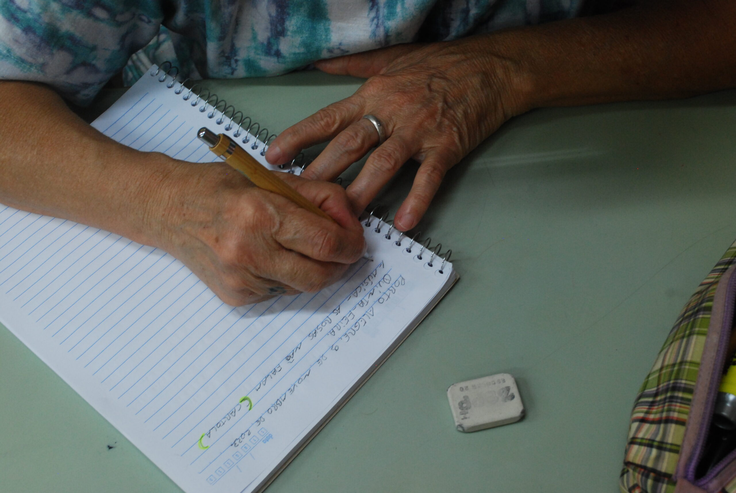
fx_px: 983
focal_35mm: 48
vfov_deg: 28.2
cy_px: 246
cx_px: 368
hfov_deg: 41.1
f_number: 9
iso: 800
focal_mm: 32
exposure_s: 1/20
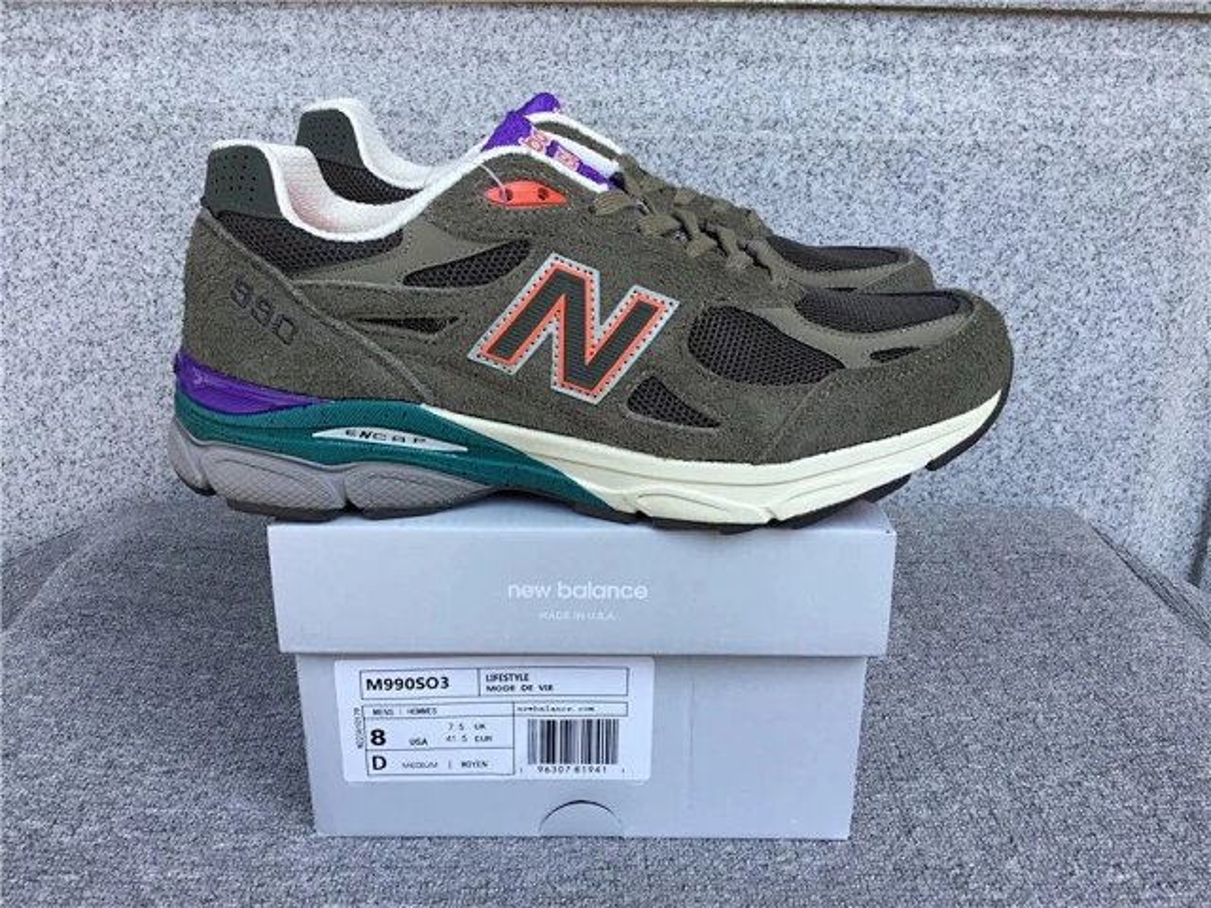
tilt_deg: -20.5
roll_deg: -1.0
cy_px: 454
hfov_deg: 58.4
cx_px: 606
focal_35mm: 31
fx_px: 1084
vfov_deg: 45.4
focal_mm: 3.3
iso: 25
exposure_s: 1/356
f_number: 2.4
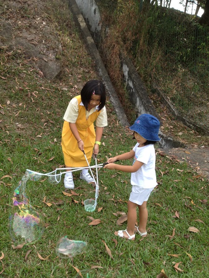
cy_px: 139
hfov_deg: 40.7
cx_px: 104
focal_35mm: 35
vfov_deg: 52.6
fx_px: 282
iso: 50
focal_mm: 4.28
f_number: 2.4
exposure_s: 1/276
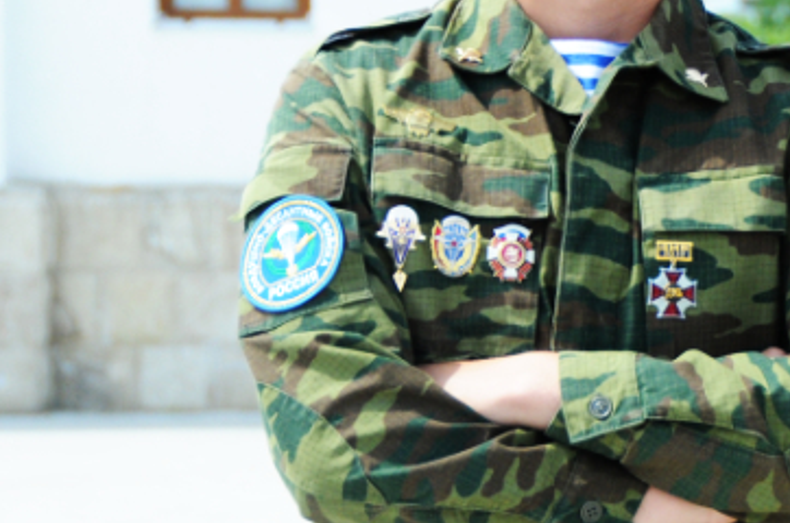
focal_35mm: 269
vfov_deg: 5.1
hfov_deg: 7.6
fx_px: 5901
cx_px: 947
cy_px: 294
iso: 640
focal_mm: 65
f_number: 5.6
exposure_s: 1/1250
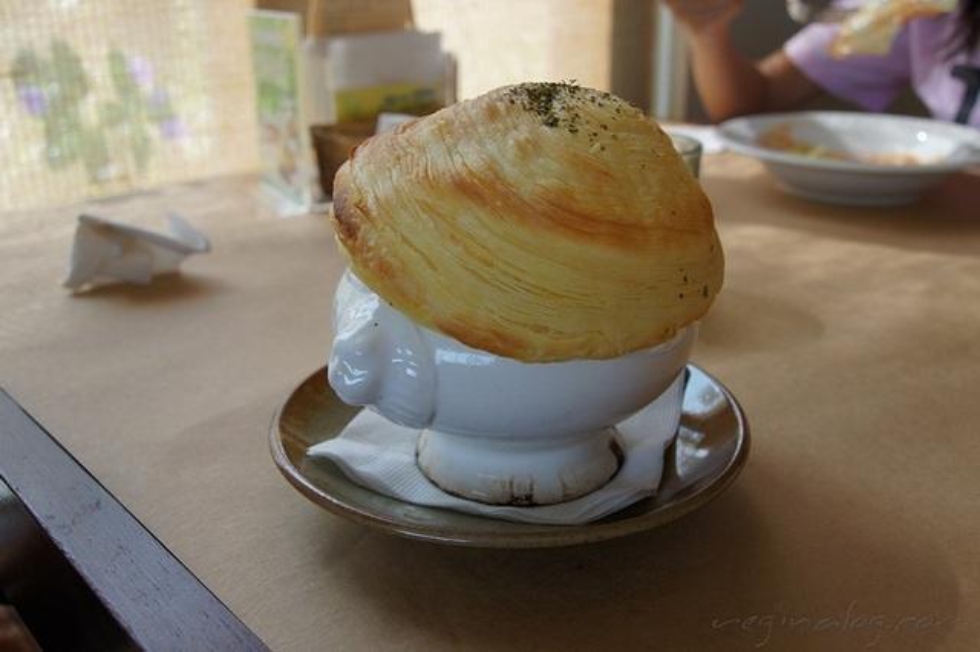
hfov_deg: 53.2
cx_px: 490
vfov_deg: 36.8
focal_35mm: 36
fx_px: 979
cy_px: 326
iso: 200
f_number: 5.6
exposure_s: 1/100
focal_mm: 24
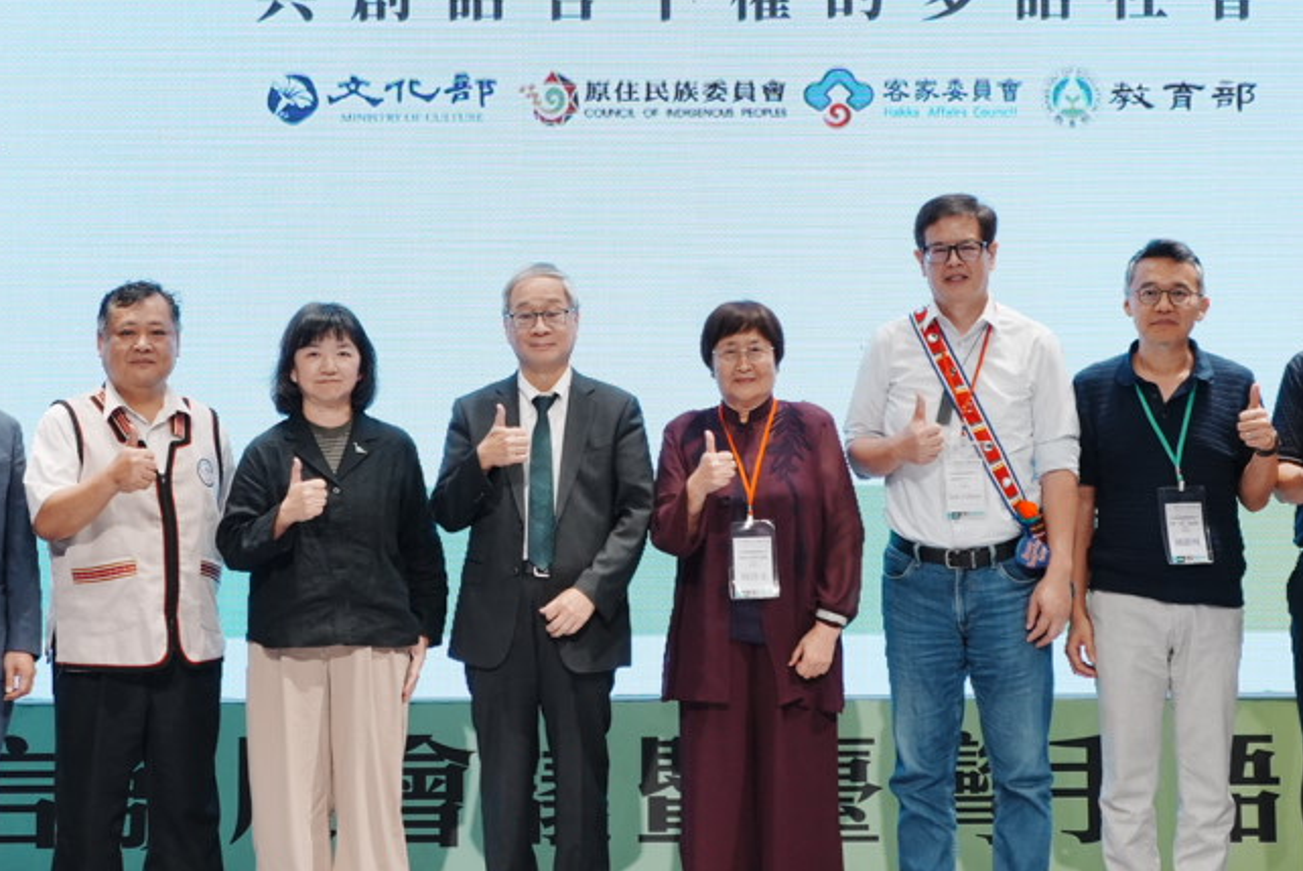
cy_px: 329
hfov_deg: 27.7
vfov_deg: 18.7
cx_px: 692
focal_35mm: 73
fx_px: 2644
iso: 1000
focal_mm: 29
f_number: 4
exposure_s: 1/160
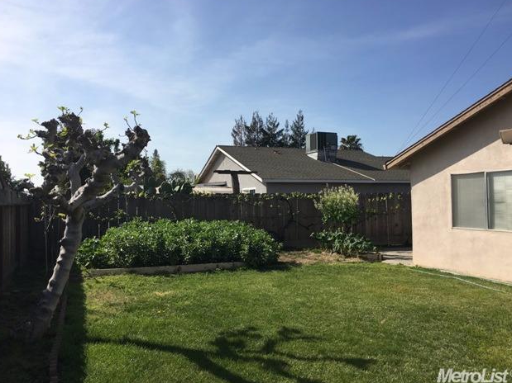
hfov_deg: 60.0
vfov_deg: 46.8
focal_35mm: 30
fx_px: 444
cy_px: 187
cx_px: 255
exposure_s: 1/2024
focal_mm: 4.15
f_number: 2.2
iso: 25
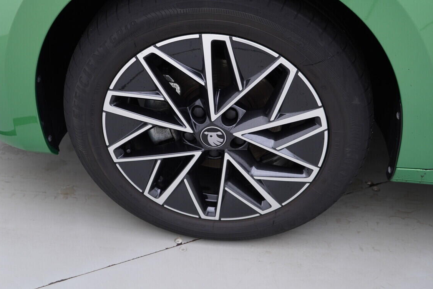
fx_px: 553
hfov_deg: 42.7
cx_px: 217
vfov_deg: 29.2
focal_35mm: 46
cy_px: 142
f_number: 3.2
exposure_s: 1/50
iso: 125
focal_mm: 24
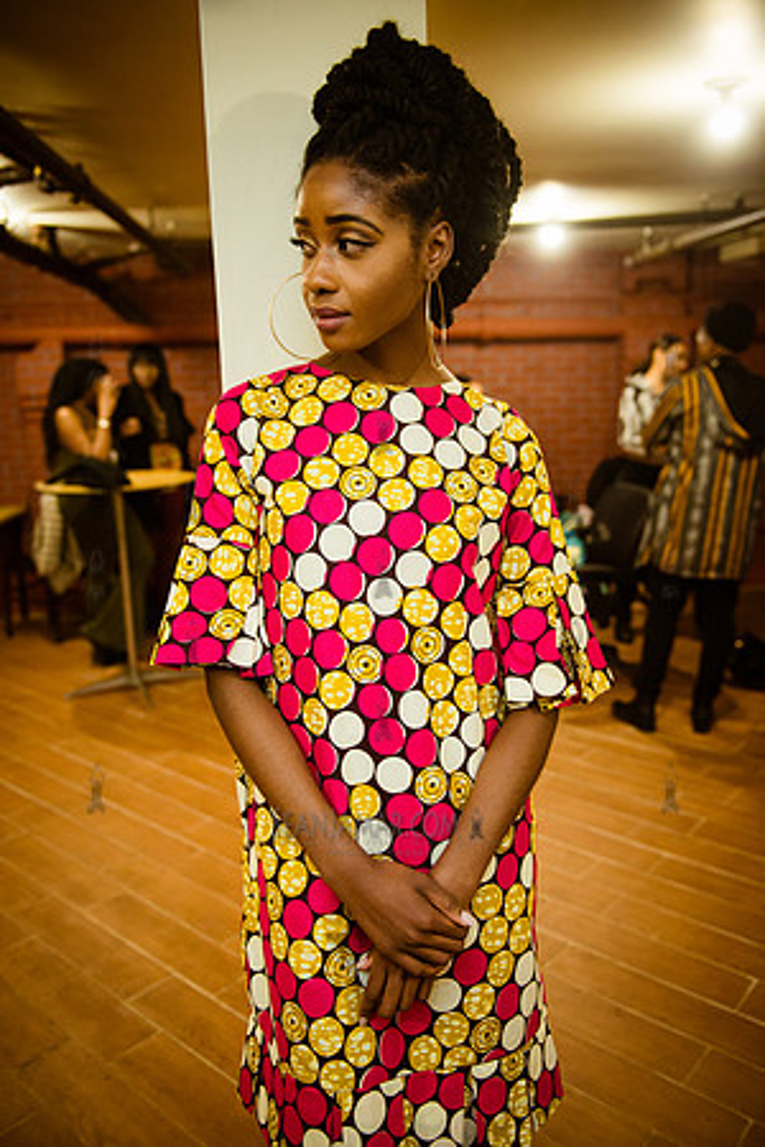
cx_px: 382
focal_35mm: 31
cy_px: 574
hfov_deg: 42.3
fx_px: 988
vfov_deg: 60.3
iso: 2500
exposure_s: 1/200
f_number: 2.8
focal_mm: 31
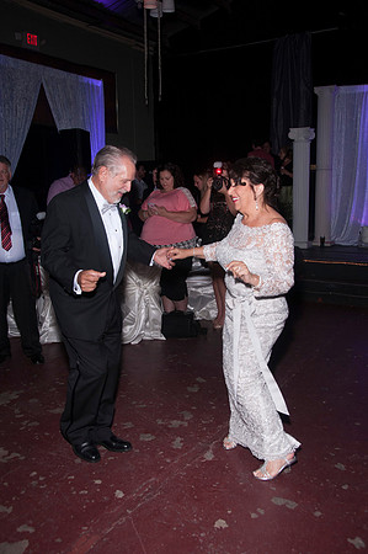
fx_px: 553
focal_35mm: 36
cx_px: 184
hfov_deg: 36.8
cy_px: 277
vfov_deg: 53.2
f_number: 5.6
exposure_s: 1/60
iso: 400
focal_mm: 24
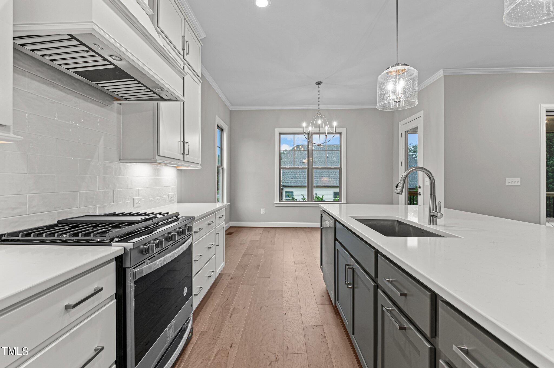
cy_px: 184
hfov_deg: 100.4
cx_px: 277
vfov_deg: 77.2
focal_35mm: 15
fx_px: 231
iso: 400
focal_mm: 15
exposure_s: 1/15
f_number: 6.3
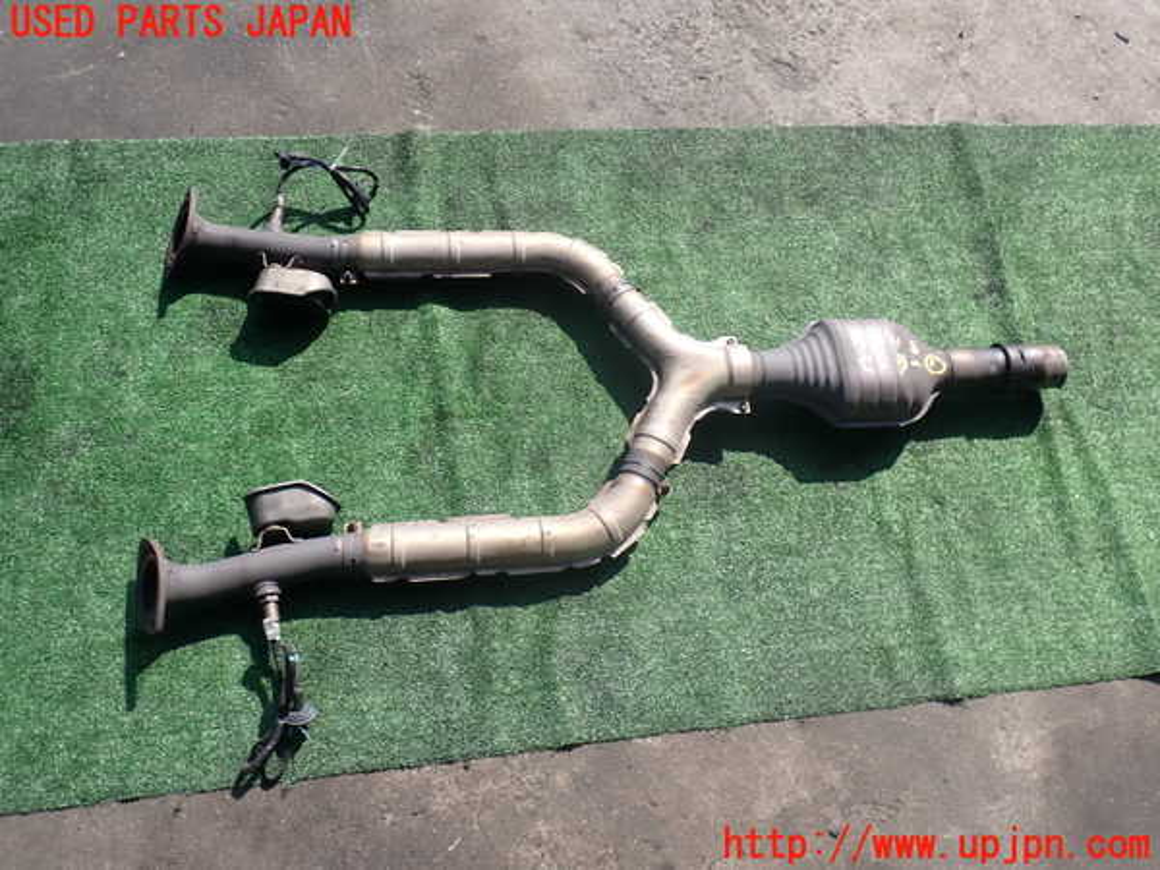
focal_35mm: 30
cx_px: 580
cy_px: 435
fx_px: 1005
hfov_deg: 60.0
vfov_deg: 46.8
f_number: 3.2
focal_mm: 5.4
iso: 100
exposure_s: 1/640
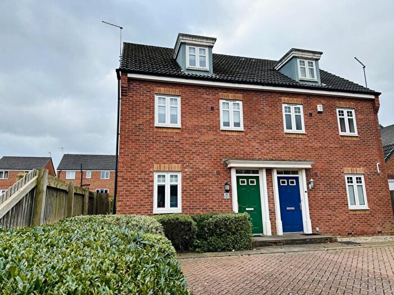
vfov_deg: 56.8
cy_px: 148
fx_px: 273
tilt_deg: +11.5
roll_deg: +1.6
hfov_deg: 71.6
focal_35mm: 24
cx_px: 197
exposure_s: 1/1083
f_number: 1.78
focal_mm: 6.86
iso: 80
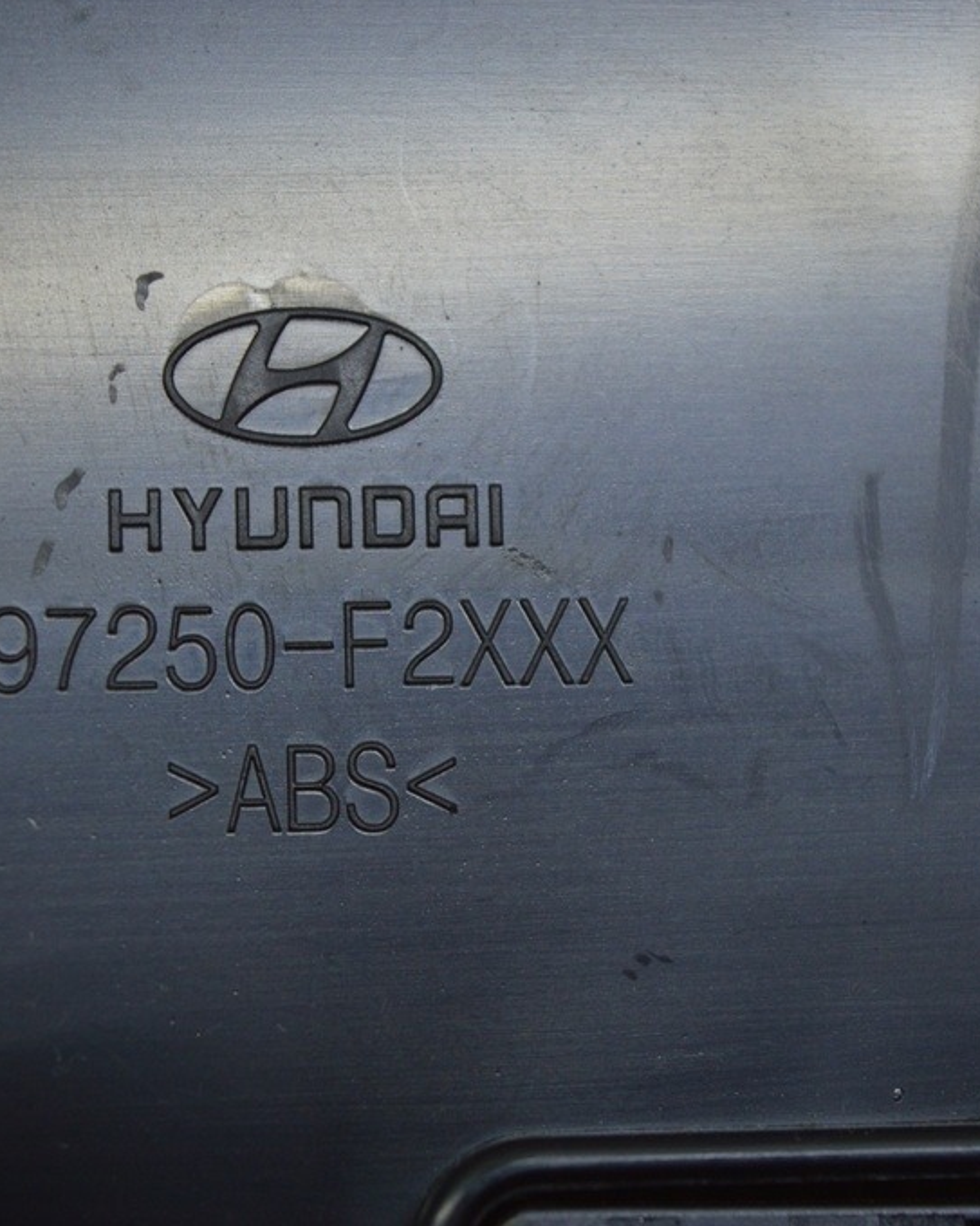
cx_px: 339
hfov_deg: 13.2
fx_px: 4232
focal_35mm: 117
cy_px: 613
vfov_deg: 16.5
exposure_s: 1/80
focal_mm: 55
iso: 400
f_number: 5.6
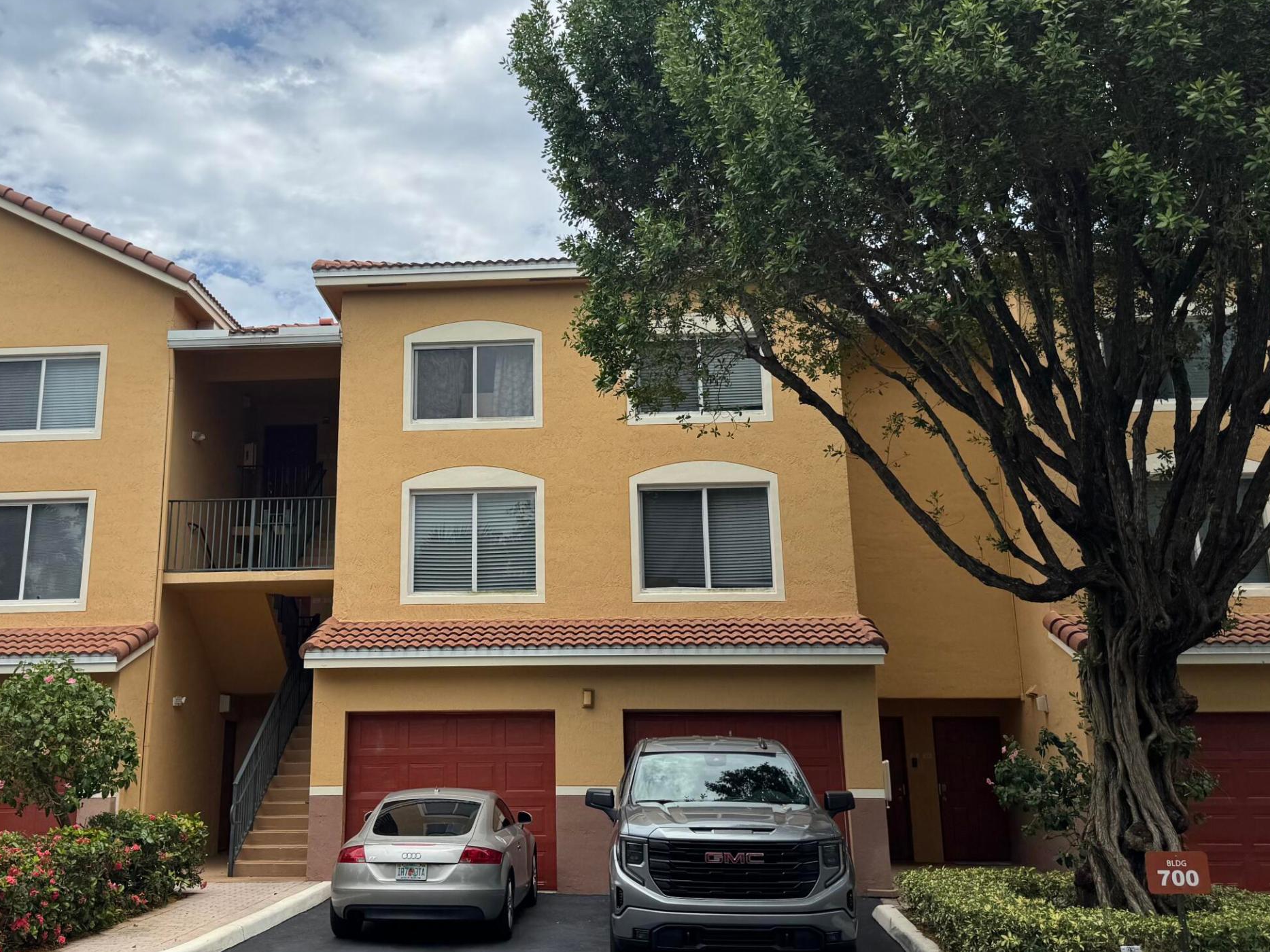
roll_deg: -0.5
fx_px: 1357
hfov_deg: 49.8
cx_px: 504
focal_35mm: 37
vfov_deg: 38.5
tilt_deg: +15.3
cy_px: 391
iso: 80
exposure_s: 1/7092
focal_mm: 6.76
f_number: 1.78
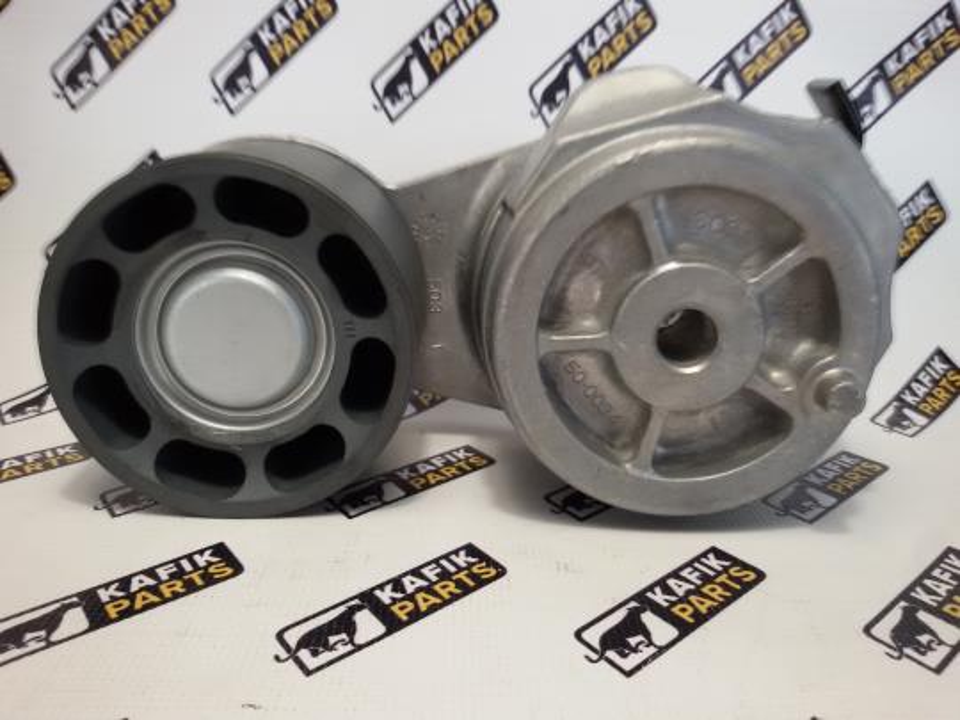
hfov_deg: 58.4
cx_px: 480
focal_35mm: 31
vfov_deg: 45.4
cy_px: 360
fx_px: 860
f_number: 2.4
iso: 64
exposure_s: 1/33
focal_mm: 2.93
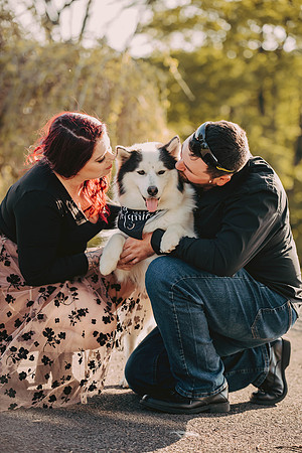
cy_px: 226
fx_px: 1258
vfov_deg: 20.4
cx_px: 151
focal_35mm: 100
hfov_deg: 13.7
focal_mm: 100
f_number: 2.8
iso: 400
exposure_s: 1/500
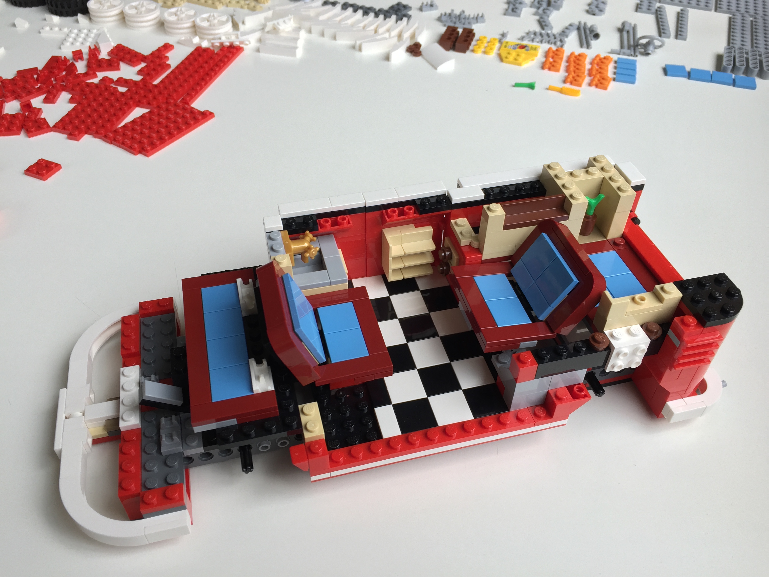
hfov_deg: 61.7
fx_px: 644
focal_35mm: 29
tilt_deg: -45.1
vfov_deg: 48.2
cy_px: 288
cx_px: 384
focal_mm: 4.15
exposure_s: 1/119
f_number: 2.2
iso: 32
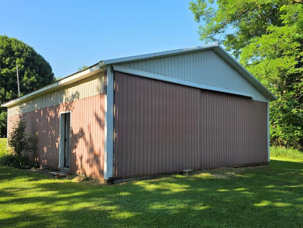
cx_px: 166
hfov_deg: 59.8
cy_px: 132
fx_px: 263
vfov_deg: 46.6
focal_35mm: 30
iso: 80
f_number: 1.7
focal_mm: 6.3
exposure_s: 1/1869
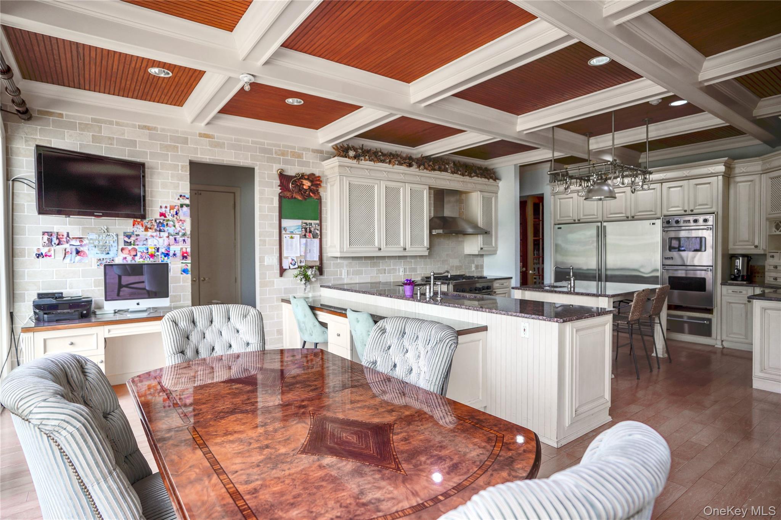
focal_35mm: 19
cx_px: 390
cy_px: 260
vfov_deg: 64.5
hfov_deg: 86.9
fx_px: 412
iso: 100
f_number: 2.8
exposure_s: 1/200
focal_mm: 19
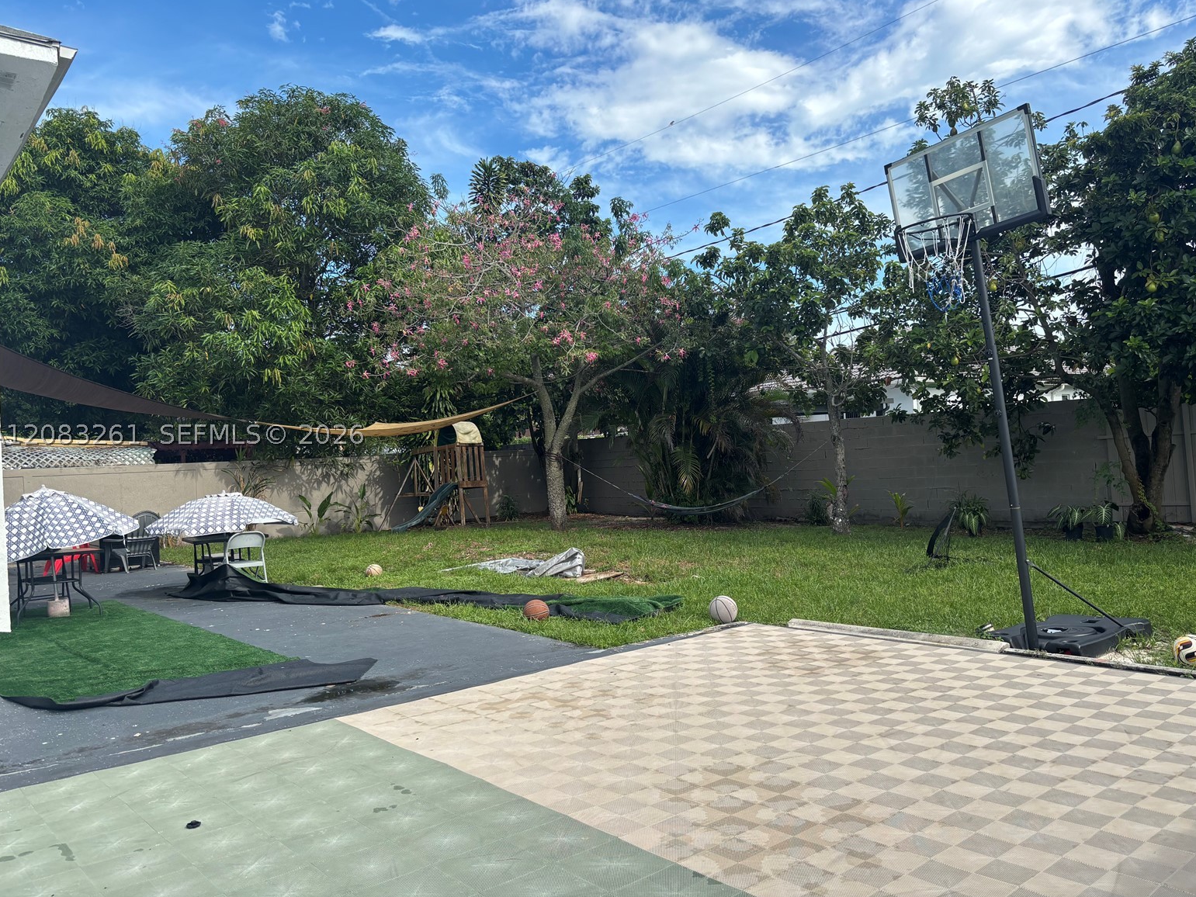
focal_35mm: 27
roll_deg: +2.8
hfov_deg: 65.3
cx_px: 602
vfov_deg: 51.4
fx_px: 933
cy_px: 435
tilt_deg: -0.8
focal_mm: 5.96
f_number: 1.6
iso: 50
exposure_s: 1/1721
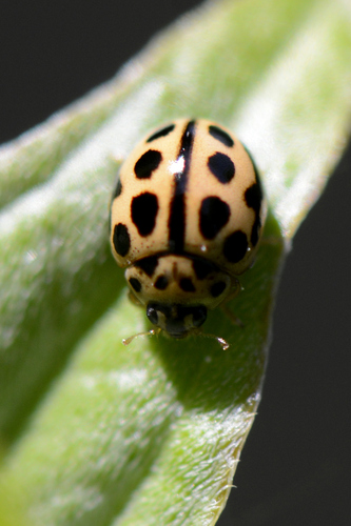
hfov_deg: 13.0
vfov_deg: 19.5
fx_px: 1537
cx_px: 176
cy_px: 263
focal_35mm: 105
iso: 400
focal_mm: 105
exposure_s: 1/250
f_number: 8
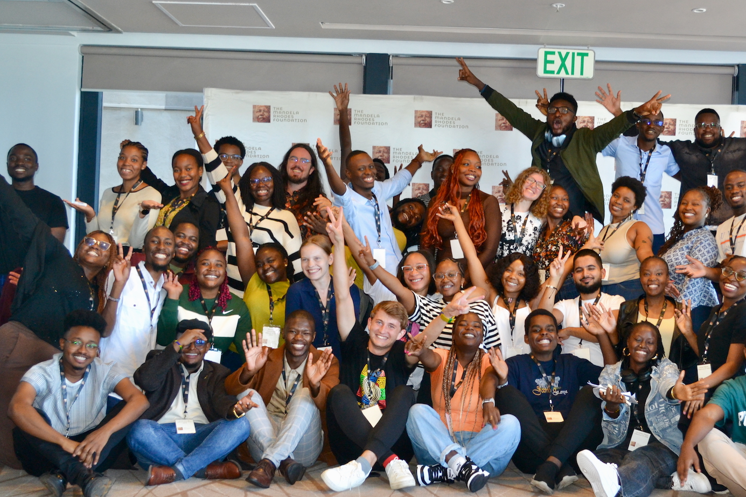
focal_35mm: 52
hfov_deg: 37.9
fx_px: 1077
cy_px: 266
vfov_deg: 26.0
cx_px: 482
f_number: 4
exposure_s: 1/60
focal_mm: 24
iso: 720
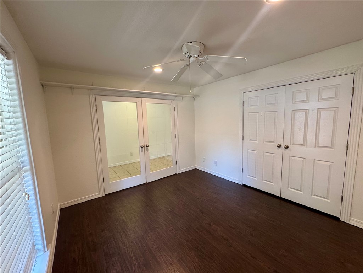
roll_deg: +1.5
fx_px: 147
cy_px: 136
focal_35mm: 14
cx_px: 182
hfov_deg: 102.1
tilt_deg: -7.0
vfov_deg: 85.7
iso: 250
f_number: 2.2
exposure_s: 1/60
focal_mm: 2.22
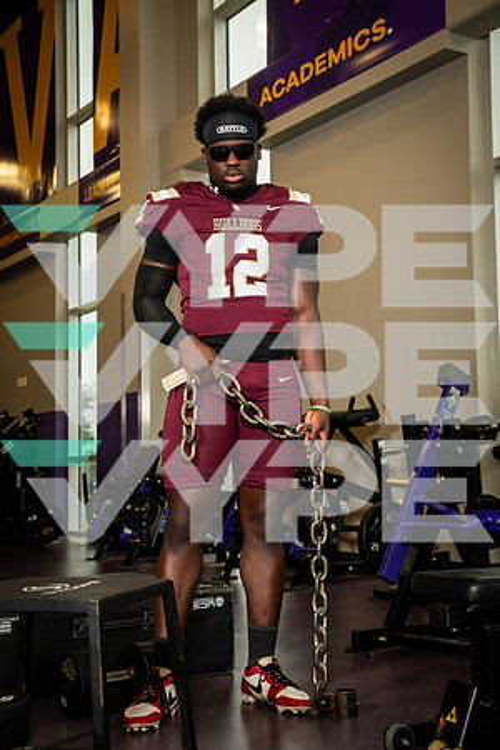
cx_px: 250
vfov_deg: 39.6
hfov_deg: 27.0
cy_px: 375
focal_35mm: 50
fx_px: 1042
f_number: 5.6
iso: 500
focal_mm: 50
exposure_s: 1/250
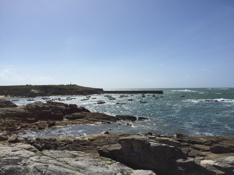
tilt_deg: +0.7
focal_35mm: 29
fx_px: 196
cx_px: 117
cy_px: 88
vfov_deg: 48.2
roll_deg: +0.4
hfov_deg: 61.7
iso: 32
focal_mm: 4.15
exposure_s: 1/4950
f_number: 2.2
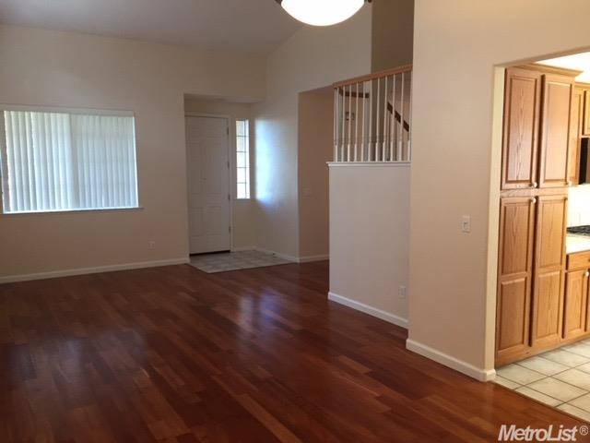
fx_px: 494
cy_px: 222
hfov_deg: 61.7
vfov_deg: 48.2
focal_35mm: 29
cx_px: 295
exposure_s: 1/30
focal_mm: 4.15
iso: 100
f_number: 2.2
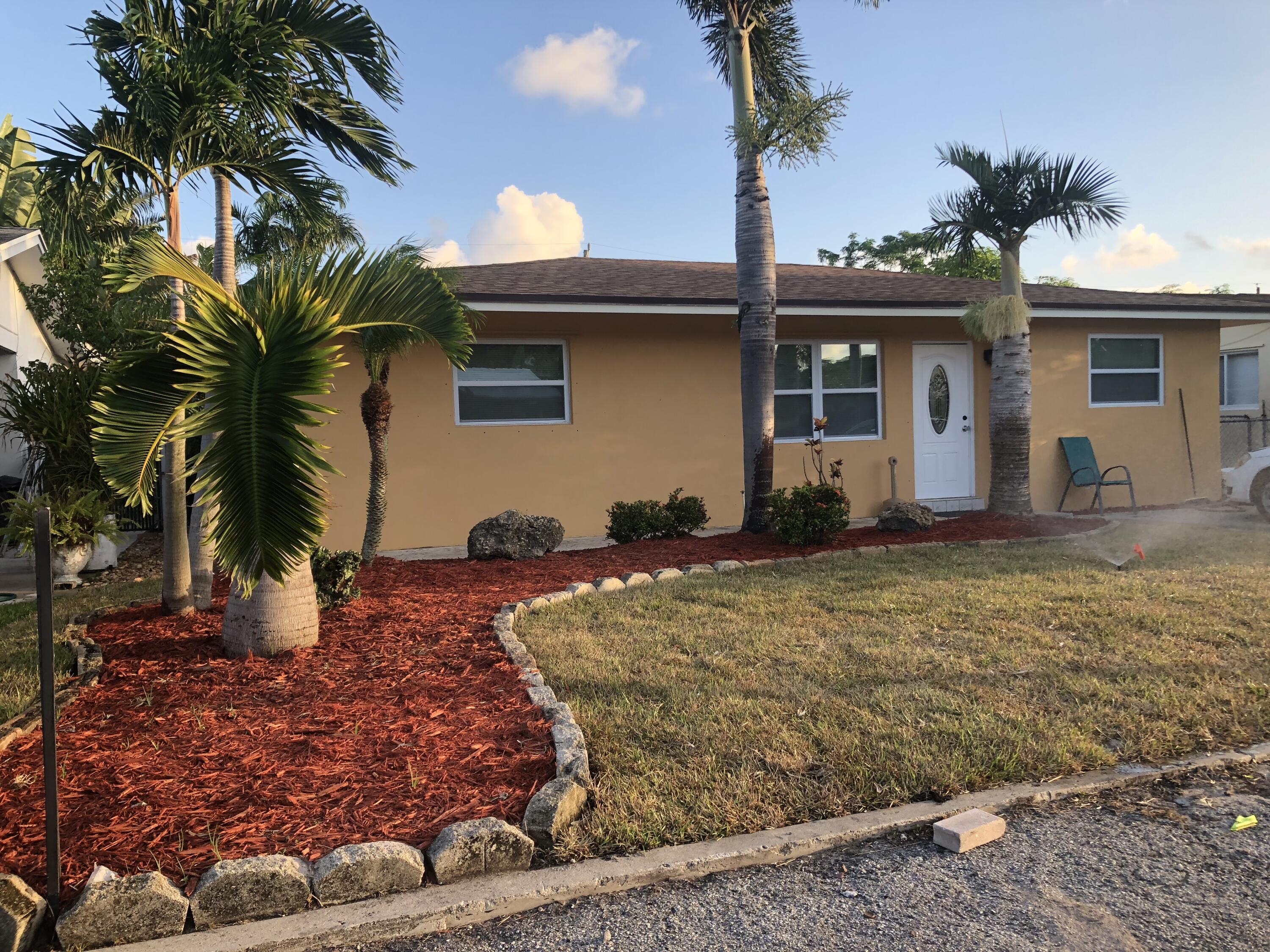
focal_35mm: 28
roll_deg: +1.6
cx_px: 635
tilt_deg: -3.4
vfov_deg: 49.7
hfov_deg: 63.4
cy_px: 476
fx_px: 1027
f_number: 1.8
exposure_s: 1/361
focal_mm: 3.99
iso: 20
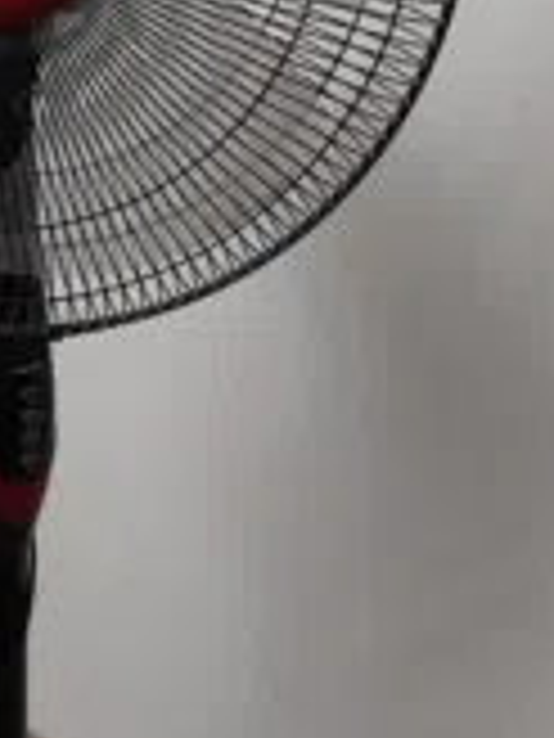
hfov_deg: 23.6
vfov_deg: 31.2
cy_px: 198
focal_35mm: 61
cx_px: 90
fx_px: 1302
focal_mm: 5.23
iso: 200
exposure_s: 1/50
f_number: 1.8
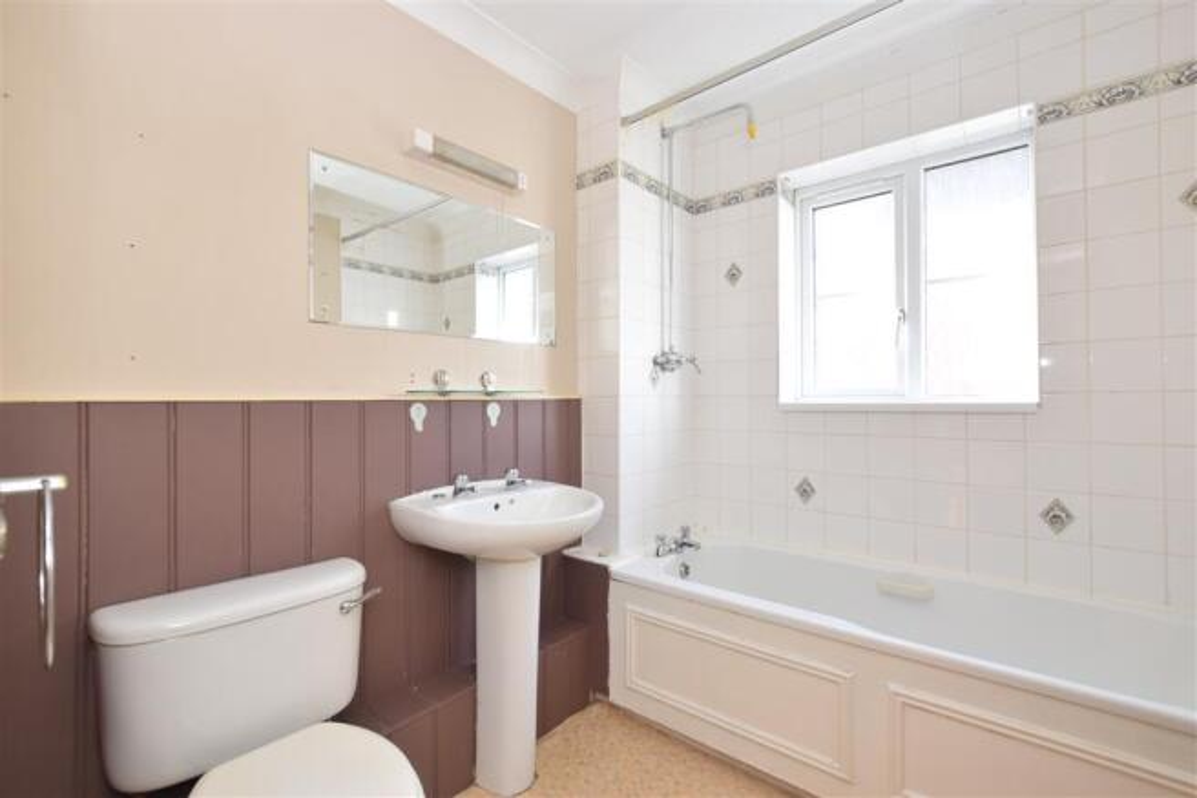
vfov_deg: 77.3
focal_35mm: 15
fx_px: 499
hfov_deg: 100.4
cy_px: 399
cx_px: 598
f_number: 9
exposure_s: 1/10
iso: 500
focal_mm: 10
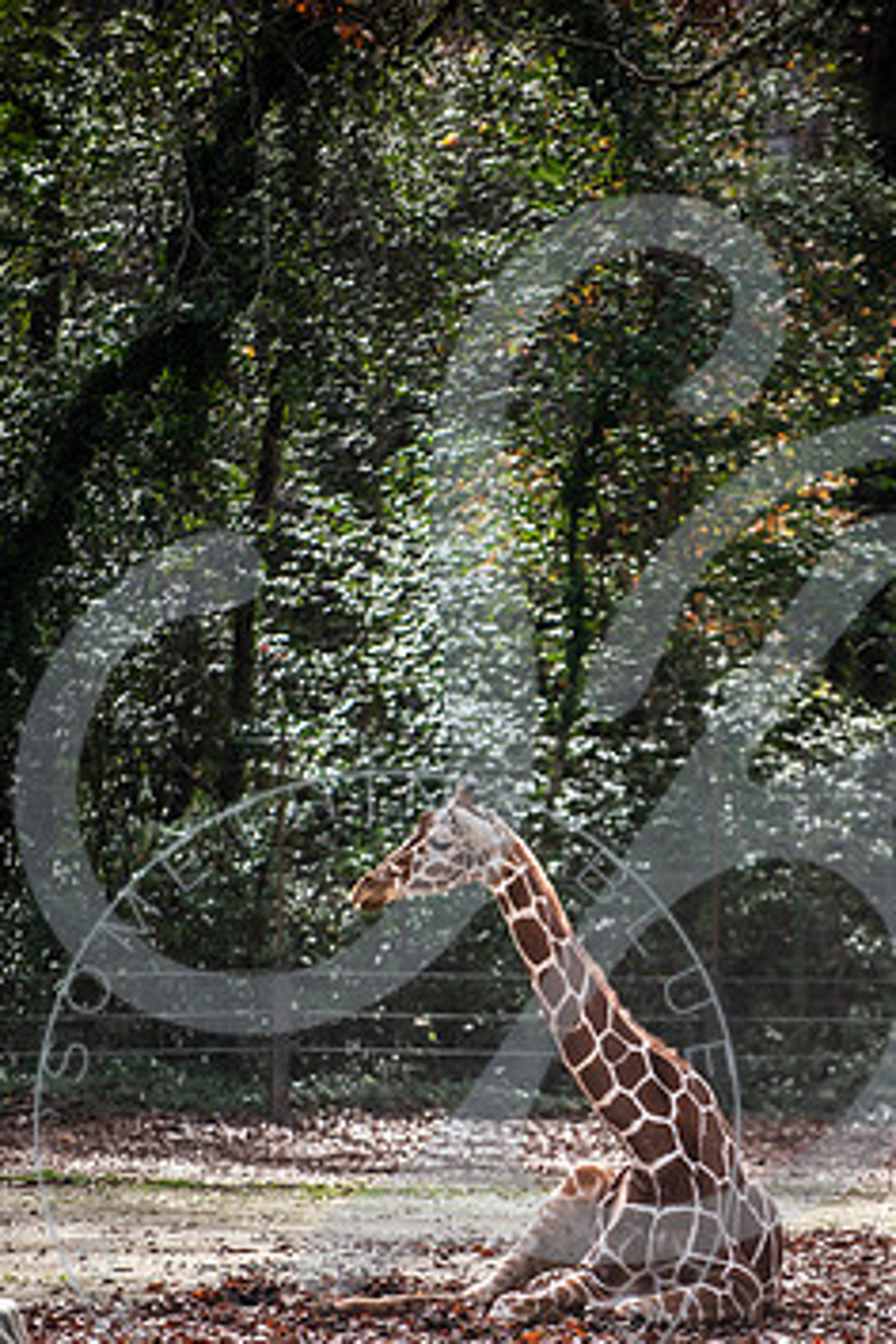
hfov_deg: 5.4
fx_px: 9482
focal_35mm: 254
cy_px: 835
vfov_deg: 8.1
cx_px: 558
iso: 200
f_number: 2.8
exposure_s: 1/1600
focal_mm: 200
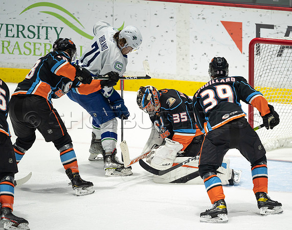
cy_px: 128
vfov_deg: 2.0
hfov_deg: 2.5
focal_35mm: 775
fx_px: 6656
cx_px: 195
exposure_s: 1/640
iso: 1600
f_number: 4
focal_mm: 600
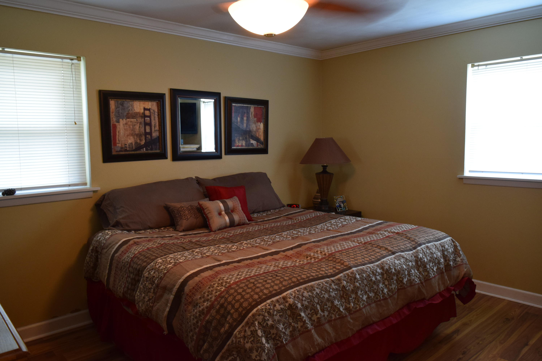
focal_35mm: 27
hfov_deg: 67.4
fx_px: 406
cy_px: 180
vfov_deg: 47.9
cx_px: 271
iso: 1250
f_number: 6.3
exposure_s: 1/15
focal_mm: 18
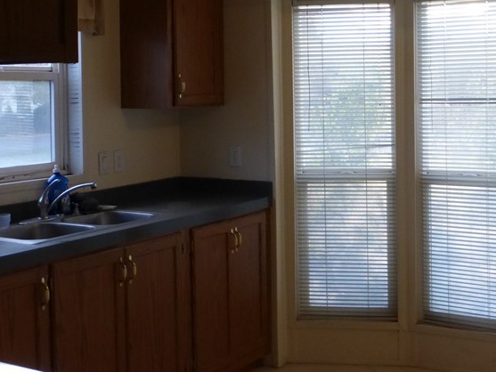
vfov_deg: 25.4
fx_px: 817
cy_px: 103
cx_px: 326
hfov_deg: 33.5
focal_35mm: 57
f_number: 3.6
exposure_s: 1/60
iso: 320
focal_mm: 5.4
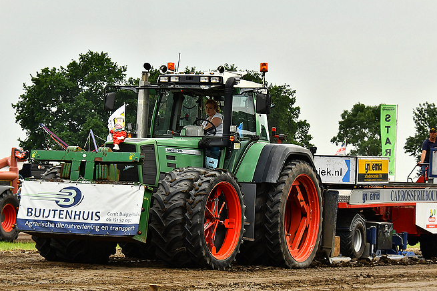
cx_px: 203
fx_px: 1735
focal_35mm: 143
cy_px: 148
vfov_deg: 9.6
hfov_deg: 14.4
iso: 500
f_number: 9
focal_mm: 78
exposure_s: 1/640
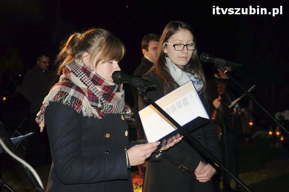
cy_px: 96
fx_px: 457
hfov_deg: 35.1
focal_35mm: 57
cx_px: 144
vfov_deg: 23.7
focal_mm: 38
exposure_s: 1/60
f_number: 4.5
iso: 800
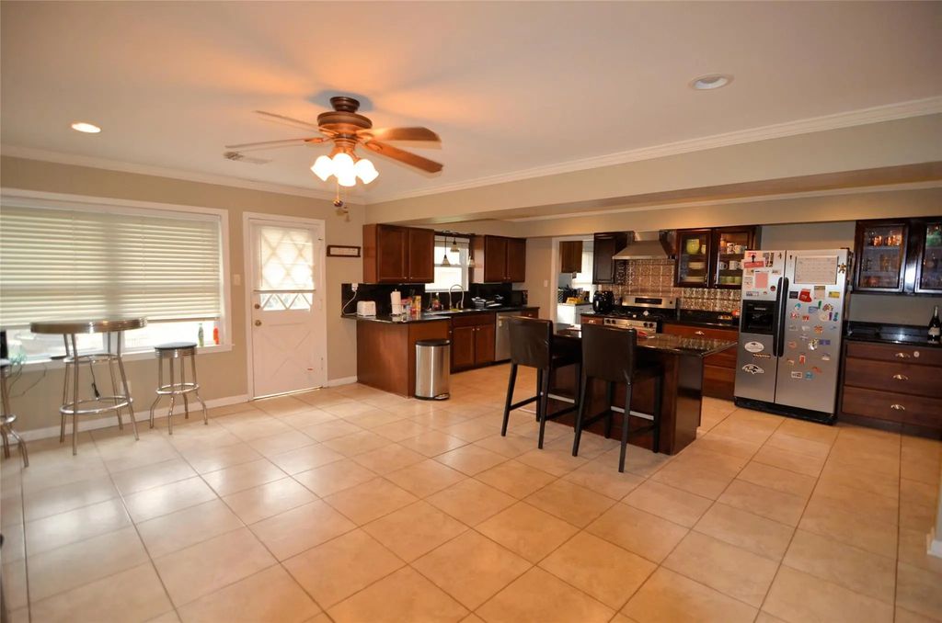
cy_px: 312
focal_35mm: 16
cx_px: 471
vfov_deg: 71.8
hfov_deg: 95.1
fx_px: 431
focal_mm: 11
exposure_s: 1/100
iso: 400
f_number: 2.8
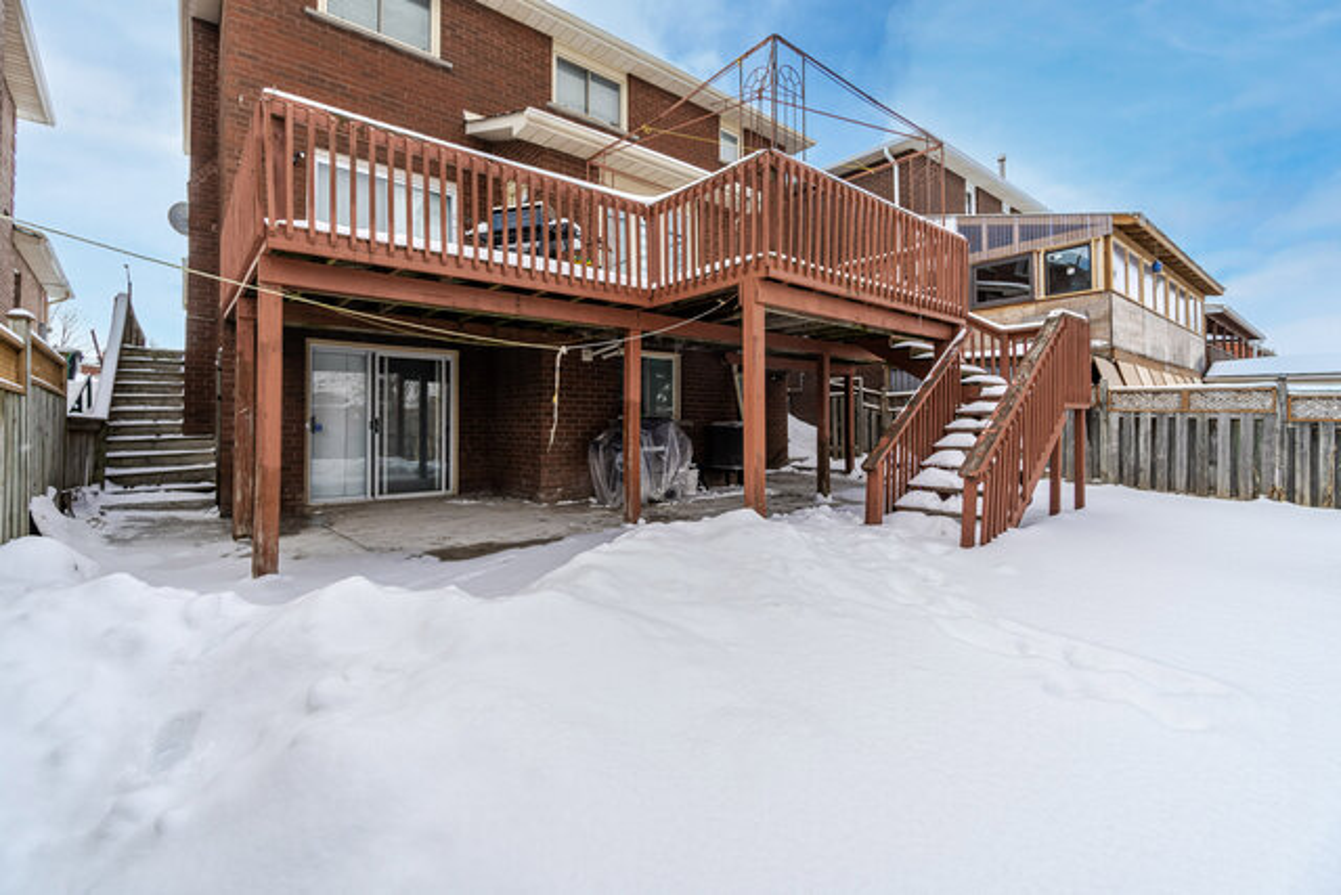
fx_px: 559
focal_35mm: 15
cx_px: 670
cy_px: 448
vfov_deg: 77.4
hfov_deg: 100.4
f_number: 6.3
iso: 80
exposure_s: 1/250
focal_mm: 10
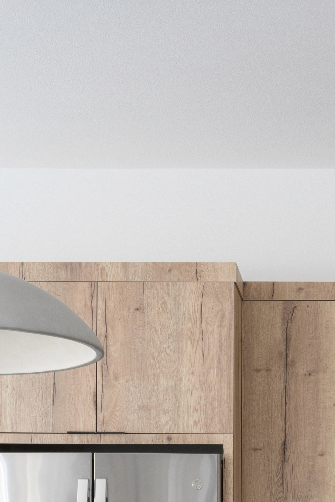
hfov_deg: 13.2
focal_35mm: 102
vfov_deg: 19.0
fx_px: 1424
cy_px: 596
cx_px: 356
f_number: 13
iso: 400
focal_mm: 40
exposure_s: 1/3
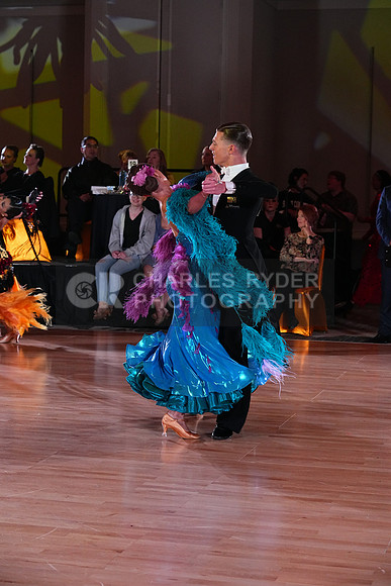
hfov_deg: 17.3
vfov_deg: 25.7
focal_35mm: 79
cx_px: 196
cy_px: 293
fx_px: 1286
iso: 5000
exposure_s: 1/400
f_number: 5.6
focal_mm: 79
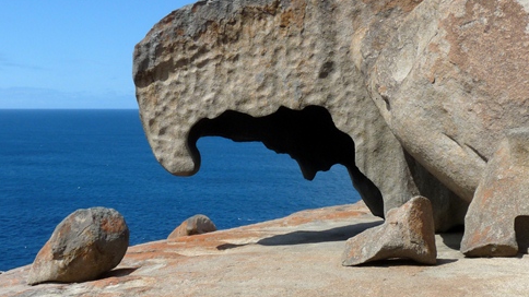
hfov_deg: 45.5
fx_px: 631
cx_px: 272
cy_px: 158
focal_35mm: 45
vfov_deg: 26.5
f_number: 6.3
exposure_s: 1/400
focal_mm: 4.9
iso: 100
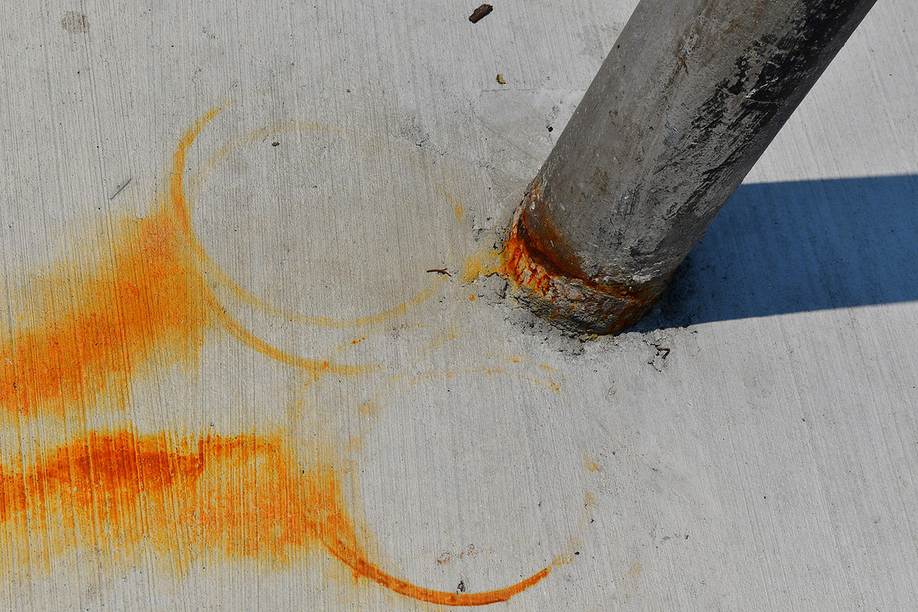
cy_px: 306
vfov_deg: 19.7
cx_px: 459
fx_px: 1760
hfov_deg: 29.2
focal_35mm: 69
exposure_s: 1/640
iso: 200
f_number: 11
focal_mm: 46
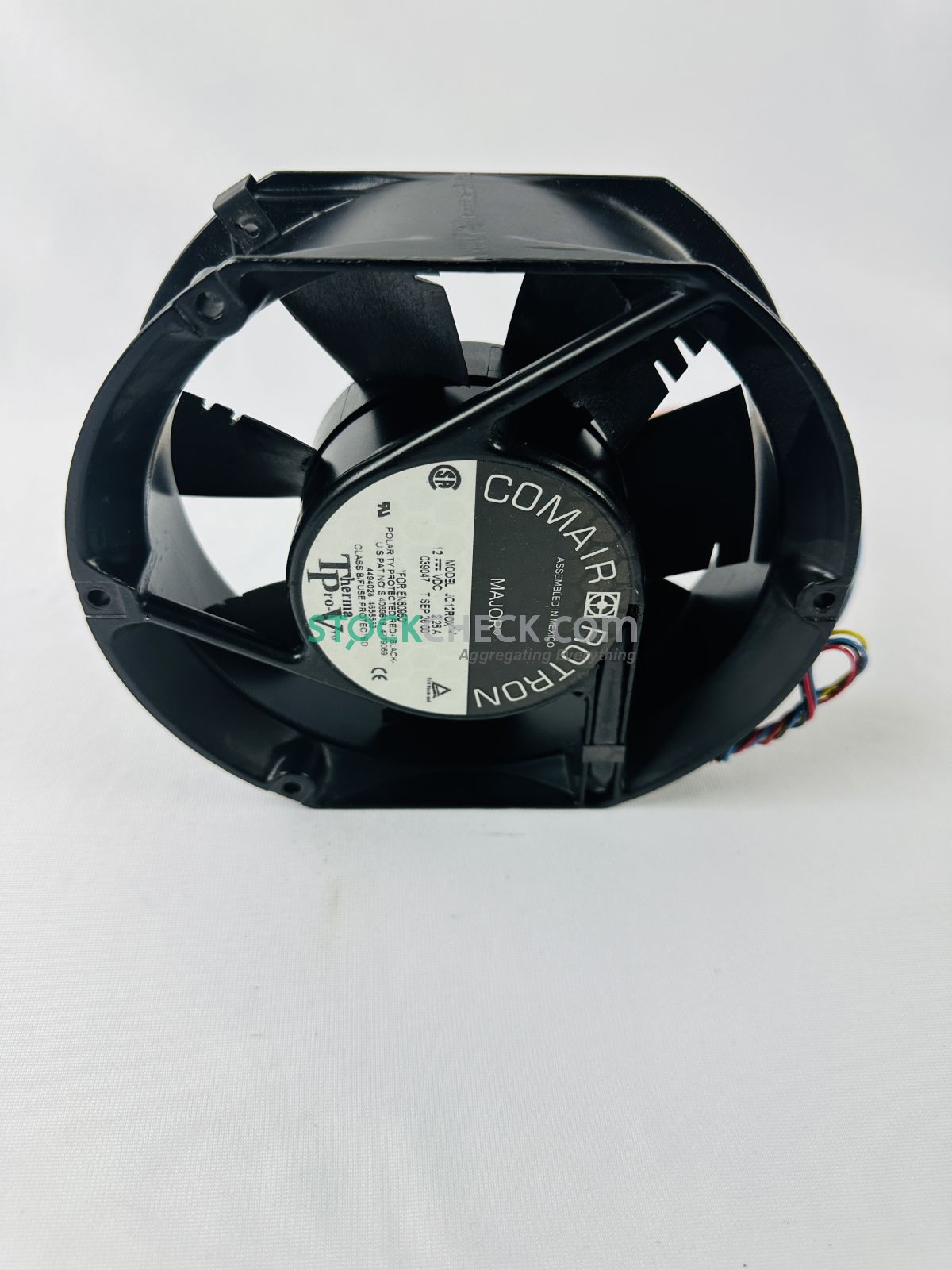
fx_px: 880
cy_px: 635
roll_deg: -1.7
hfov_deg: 56.8
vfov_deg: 71.6
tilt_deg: -39.4
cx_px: 476
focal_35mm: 24
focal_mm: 6.86
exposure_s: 1/120
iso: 125
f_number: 1.78
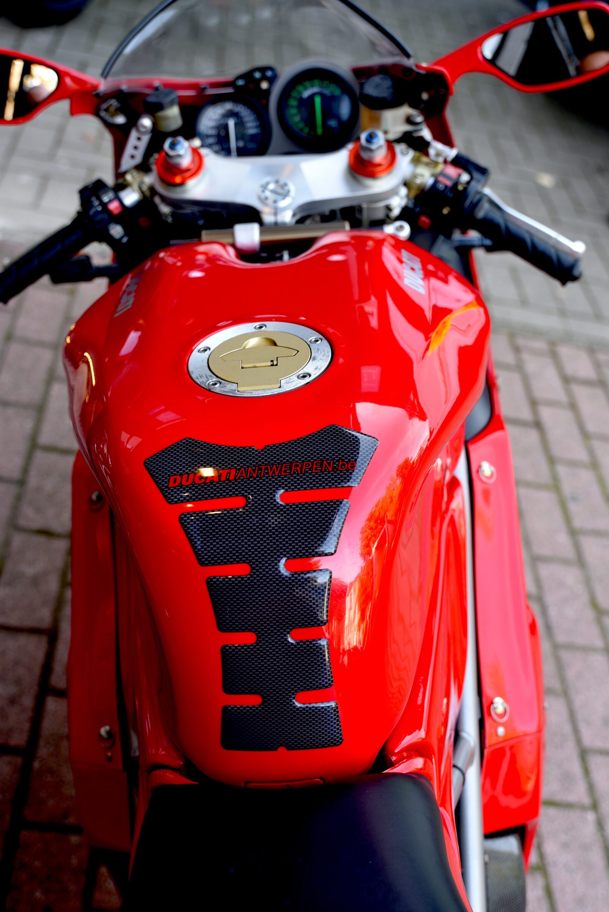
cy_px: 431
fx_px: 1141
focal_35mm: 45
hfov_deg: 29.9
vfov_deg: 43.6
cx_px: 306
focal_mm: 42
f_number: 4
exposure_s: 1/60
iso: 200
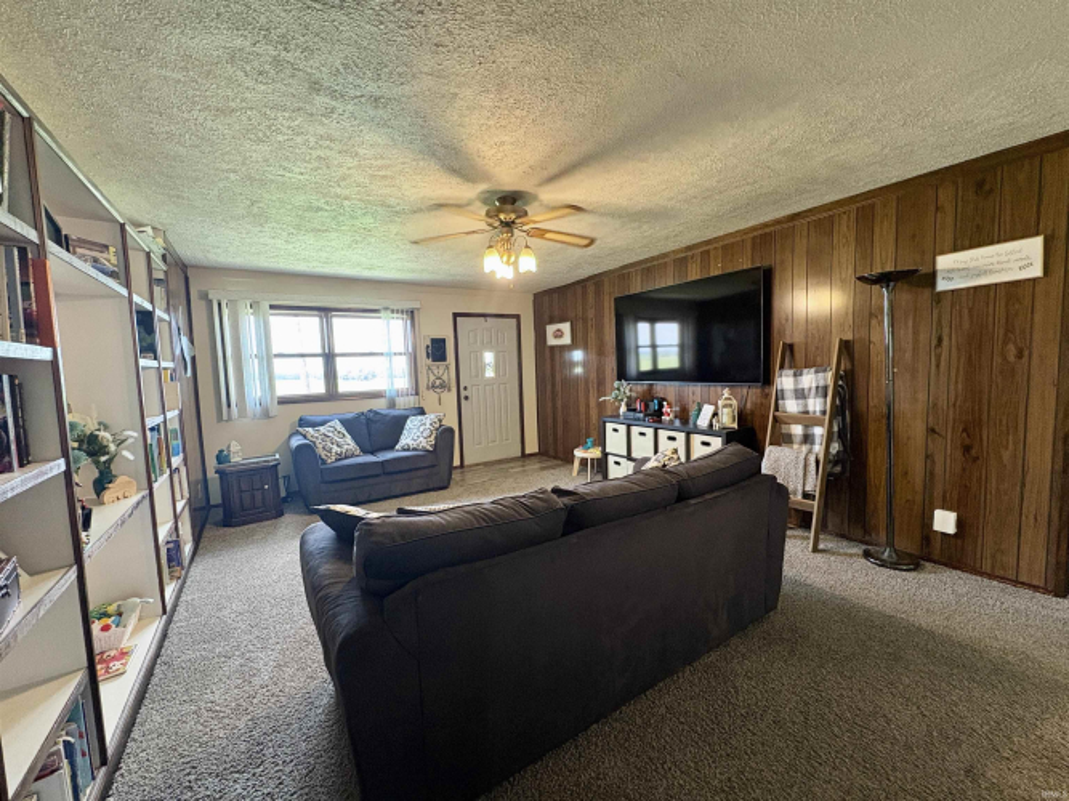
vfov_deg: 85.7
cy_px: 400
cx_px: 534
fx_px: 432
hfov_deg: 102.1
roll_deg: +2.2
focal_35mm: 14
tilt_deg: -4.1
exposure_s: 1/60
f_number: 2.2
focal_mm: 2.22
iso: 320
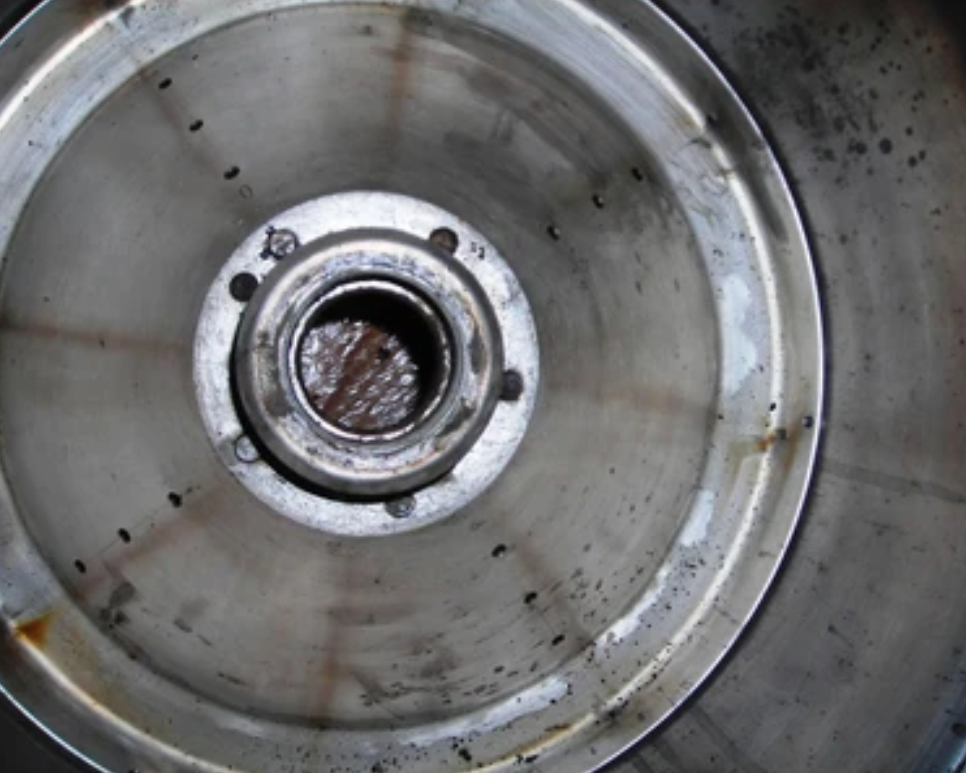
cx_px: 505
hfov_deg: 45.8
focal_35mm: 40
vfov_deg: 37.4
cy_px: 385
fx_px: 1144
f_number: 3.2
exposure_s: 1/60.1
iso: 50
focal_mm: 6.3
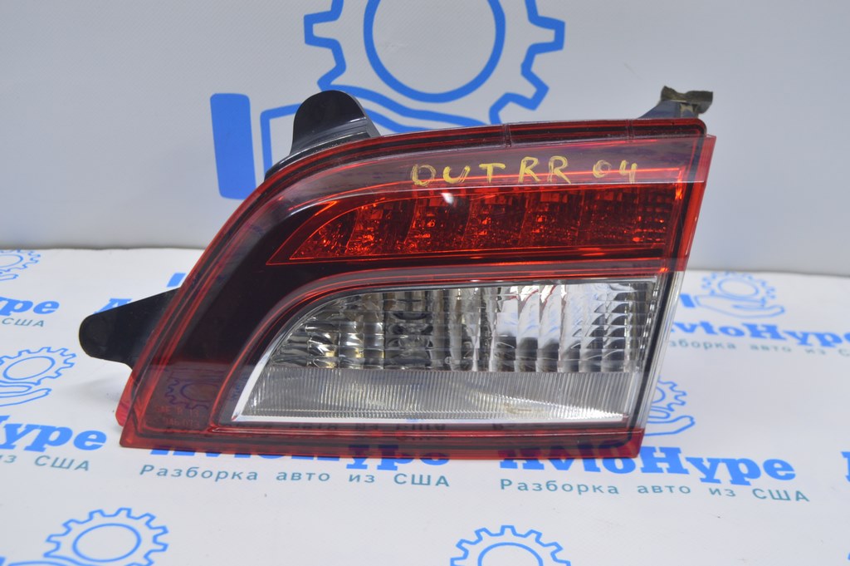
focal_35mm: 40
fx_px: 955
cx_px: 425
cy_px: 283
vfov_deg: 33.0
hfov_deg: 48.0
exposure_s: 1/20
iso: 400
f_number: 5.6
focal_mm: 27
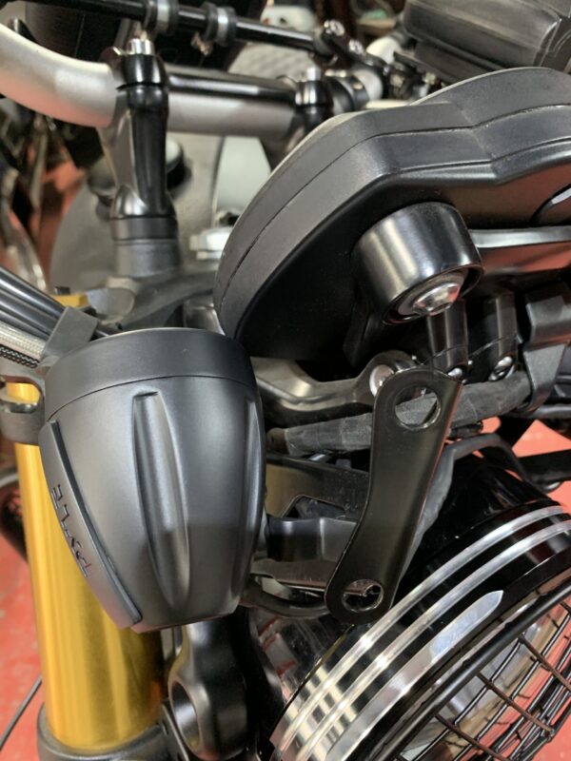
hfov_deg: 53.1
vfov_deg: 67.3
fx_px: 572
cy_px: 380
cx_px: 286
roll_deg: +18.7
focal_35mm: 26
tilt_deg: -37.9
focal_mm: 4.25
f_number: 1.8
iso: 400
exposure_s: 1/30
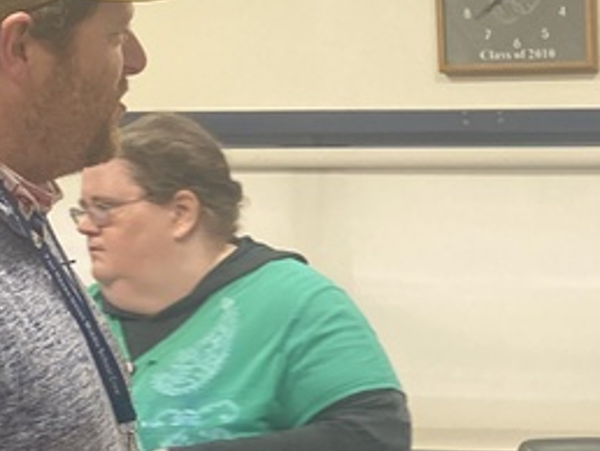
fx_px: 1787
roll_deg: +0.4
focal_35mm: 103
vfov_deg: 13.9
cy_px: 577
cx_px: 772
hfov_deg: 17.9
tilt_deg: -10.8
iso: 250
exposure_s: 1/60
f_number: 1.8
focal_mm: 4.25
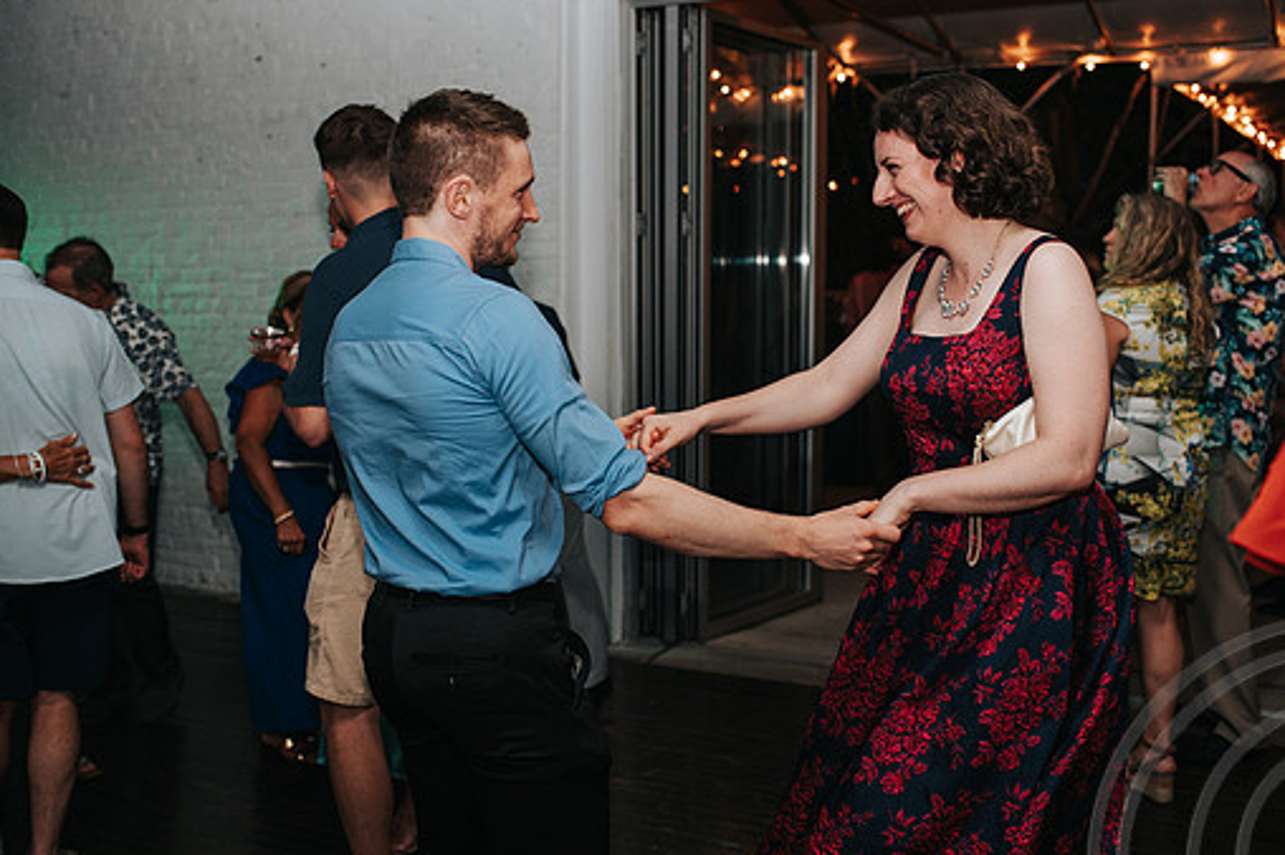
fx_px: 1427
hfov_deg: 48.4
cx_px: 696
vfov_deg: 33.4
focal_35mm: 40
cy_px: 430
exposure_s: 1/200
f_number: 2.8
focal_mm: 35
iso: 1000
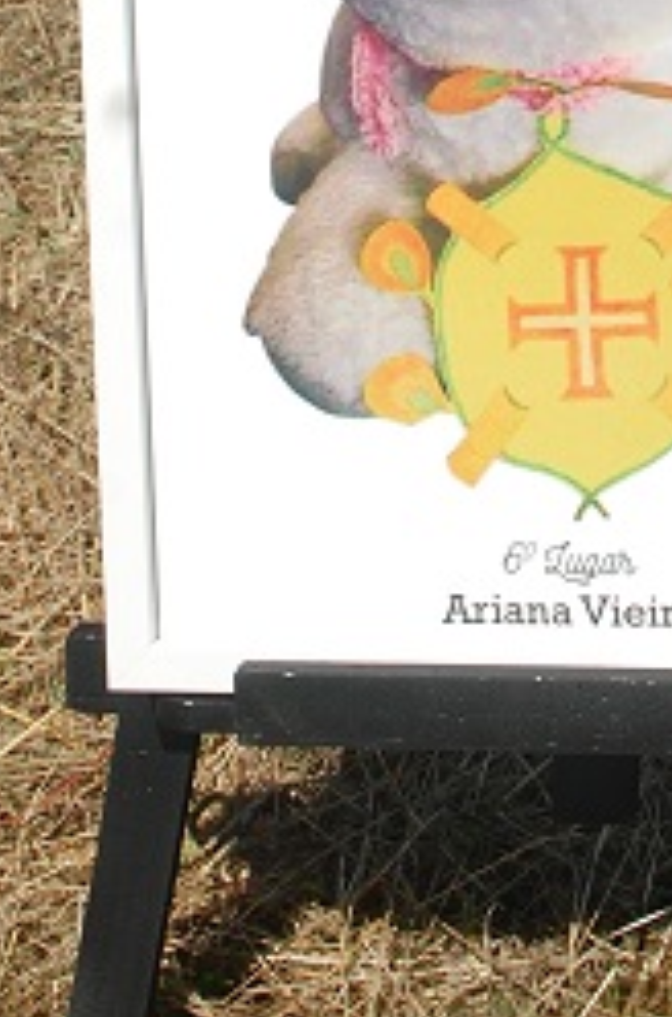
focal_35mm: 155
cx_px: 506
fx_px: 4364
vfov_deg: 13.0
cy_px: -119
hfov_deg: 8.8
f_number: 11
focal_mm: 32
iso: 200
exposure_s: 1/500
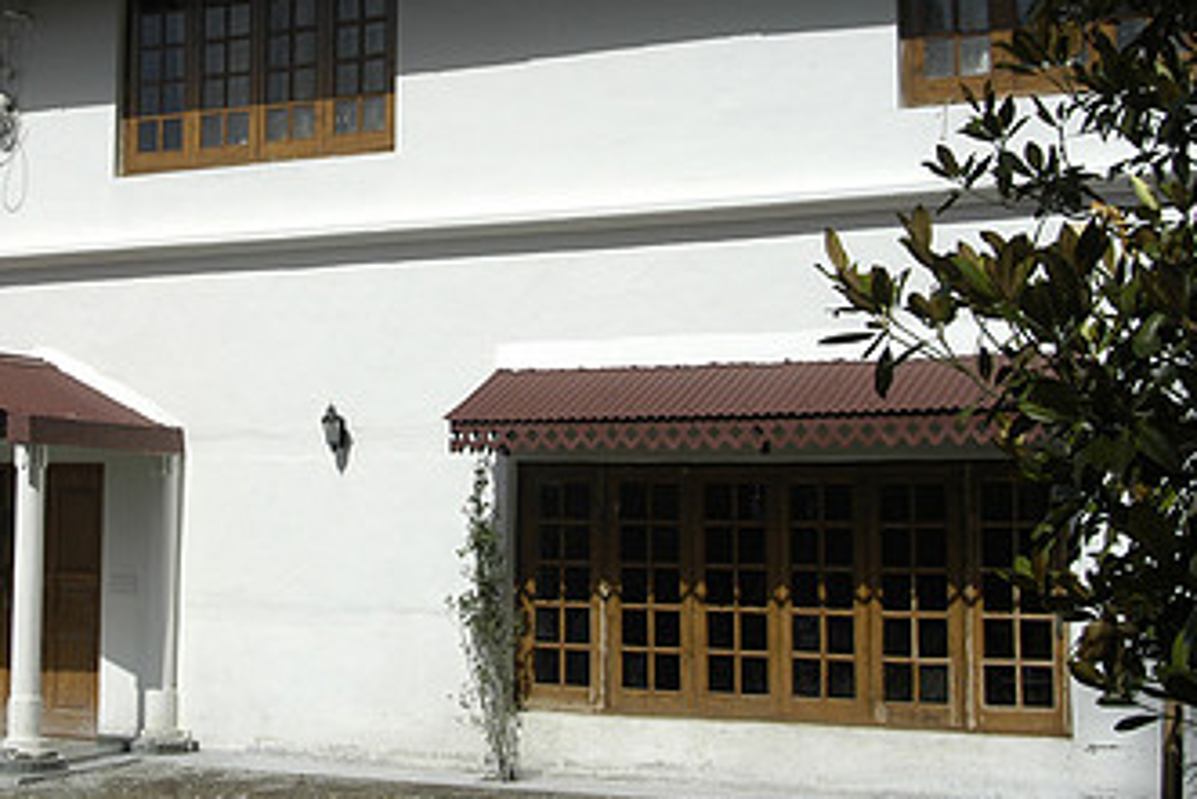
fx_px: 2096
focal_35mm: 63
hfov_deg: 31.4
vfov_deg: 21.4
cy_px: 221
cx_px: 315
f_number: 5.6
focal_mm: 24
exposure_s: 1/1250
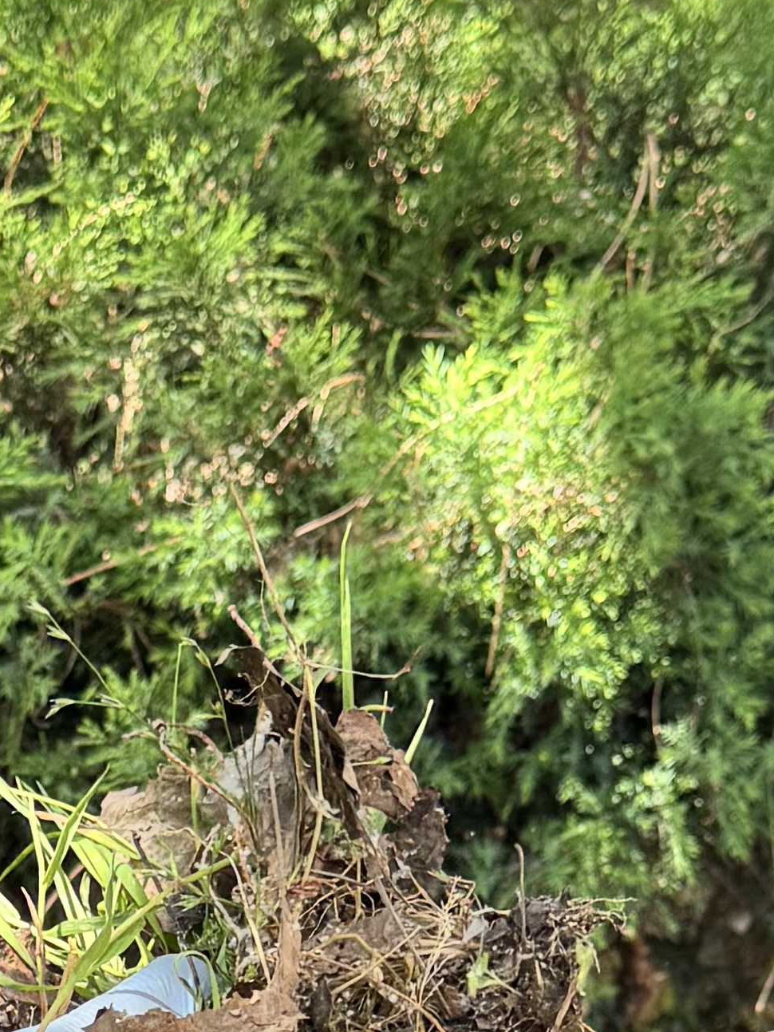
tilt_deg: -23.6
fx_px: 3160
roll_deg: +0.2
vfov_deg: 17.5
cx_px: -6
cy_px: 1290
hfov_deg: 13.8
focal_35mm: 106
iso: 125
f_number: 1.78
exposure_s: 1/121
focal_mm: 6.76
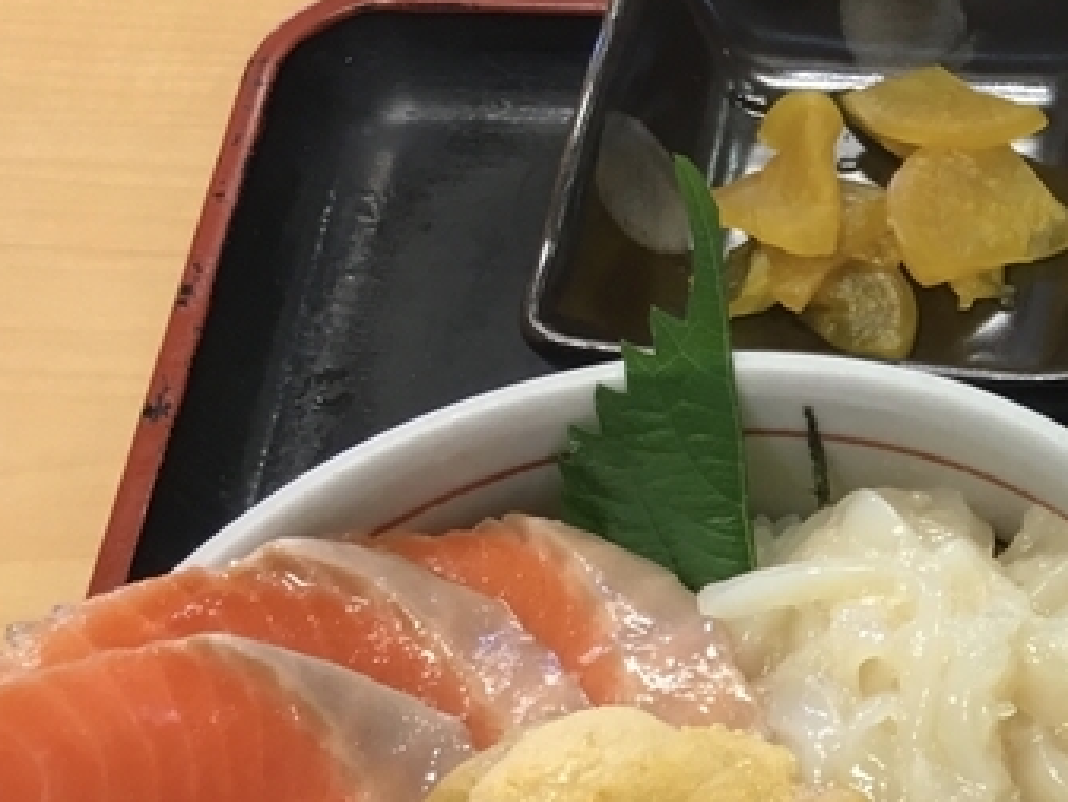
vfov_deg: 16.6
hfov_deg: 20.2
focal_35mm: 88
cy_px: 675
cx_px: 1423
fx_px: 2716
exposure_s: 1/30
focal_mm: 4.15
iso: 80
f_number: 2.2
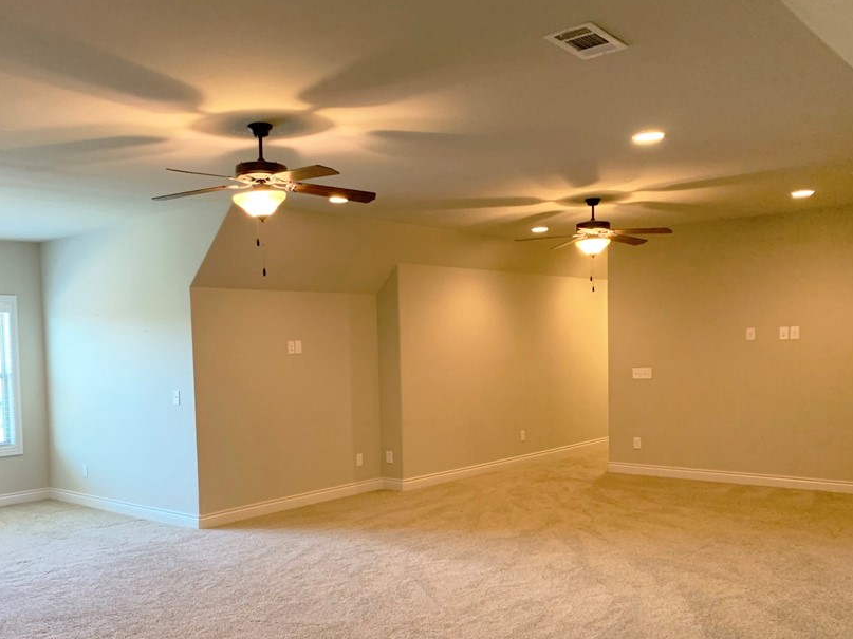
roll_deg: +1.5
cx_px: 353
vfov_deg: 42.7
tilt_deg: -3.6
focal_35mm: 33
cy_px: 394
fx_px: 813
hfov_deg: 55.1
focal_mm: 4.25
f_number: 1.8
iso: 320
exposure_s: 1/60
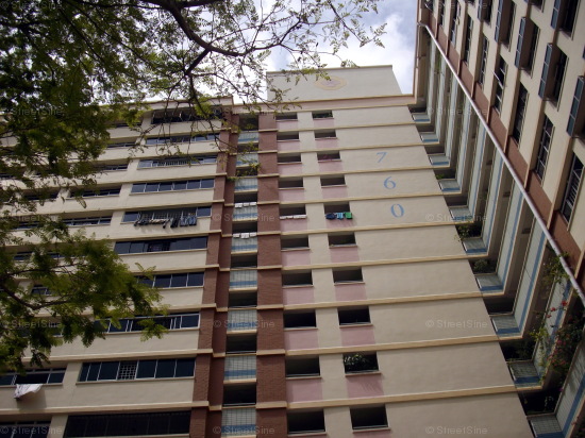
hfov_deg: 50.2
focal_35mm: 37
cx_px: 292
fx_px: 625
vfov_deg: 38.6
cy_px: 219
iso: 80
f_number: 5.6
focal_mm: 6.2
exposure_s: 1/500
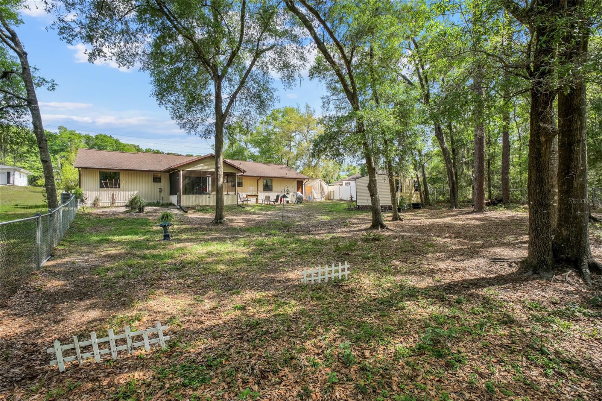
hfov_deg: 100.4
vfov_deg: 77.3
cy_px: 200
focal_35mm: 15
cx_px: 301
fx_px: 251
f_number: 8
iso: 320
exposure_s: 1/60
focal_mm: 10
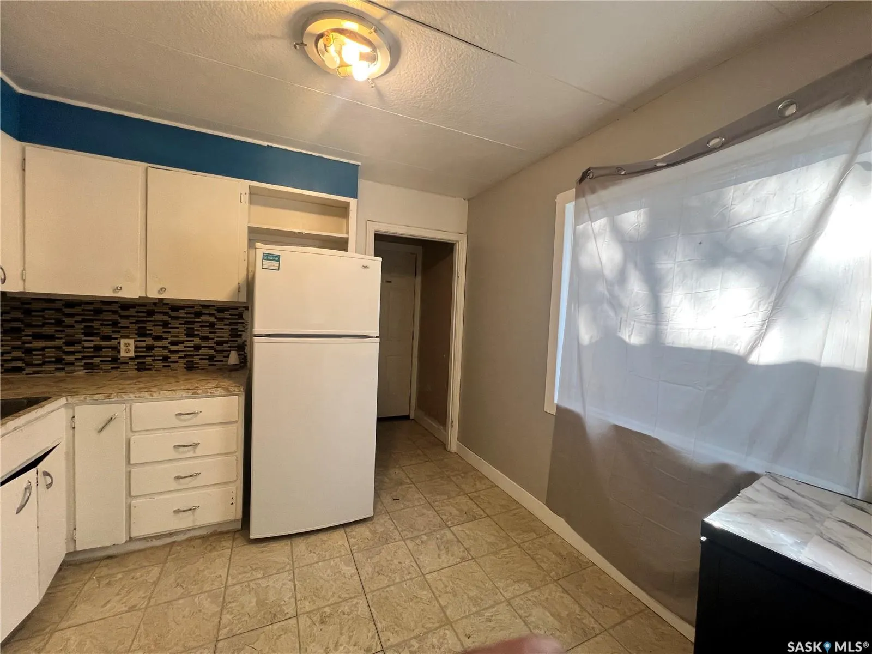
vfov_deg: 89.9
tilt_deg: -2.5
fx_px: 327
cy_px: 327
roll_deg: -1.9
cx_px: 436
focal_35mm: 13
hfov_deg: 106.2
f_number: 1.8
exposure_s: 1/120
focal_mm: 1.57
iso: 200
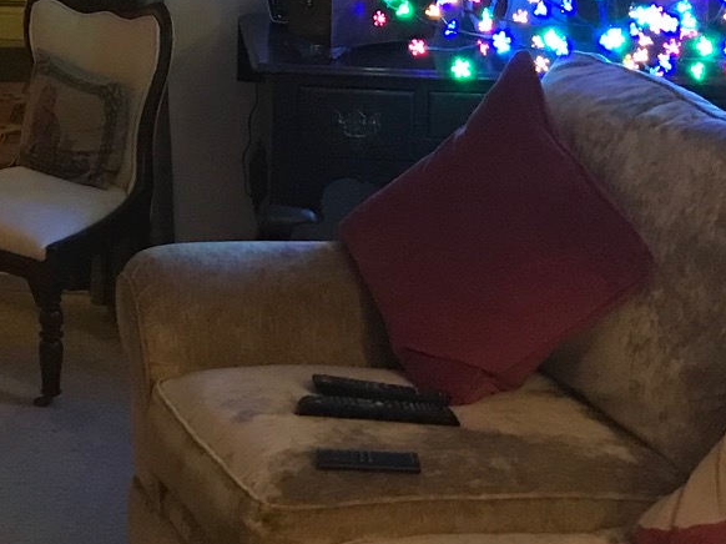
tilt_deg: -4.4
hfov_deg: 19.3
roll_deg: -0.1
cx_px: -110
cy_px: -251
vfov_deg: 14.3
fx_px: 2034
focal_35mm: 97
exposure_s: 1/4
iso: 100
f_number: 1.8
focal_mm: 3.99
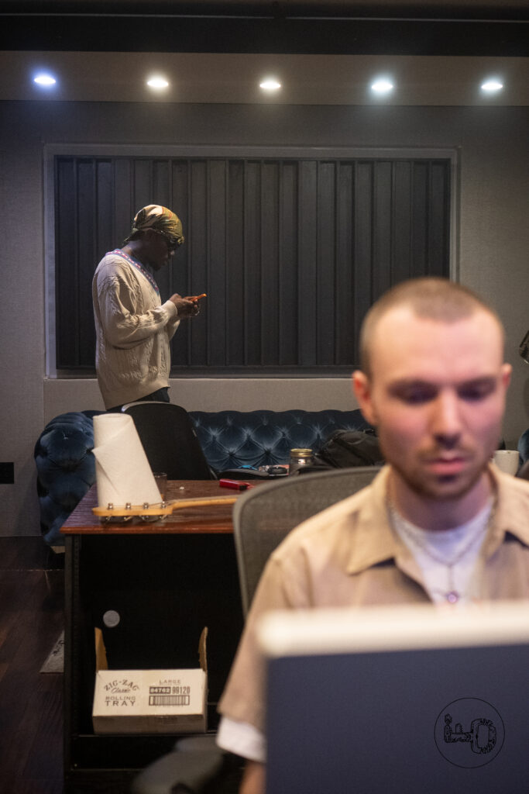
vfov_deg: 38.2
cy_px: 397
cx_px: 264
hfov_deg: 26.0
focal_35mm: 52
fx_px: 1146
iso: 250
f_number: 3.5
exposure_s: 1/60
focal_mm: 35
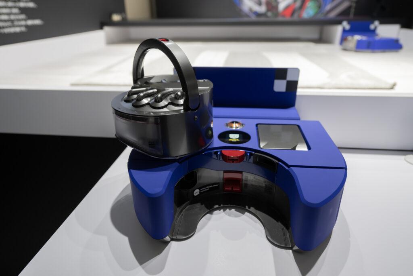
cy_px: 138
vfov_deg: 53.1
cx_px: 206
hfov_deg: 73.7
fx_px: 275
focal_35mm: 24
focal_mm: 24
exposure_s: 1/60
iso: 500
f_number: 4
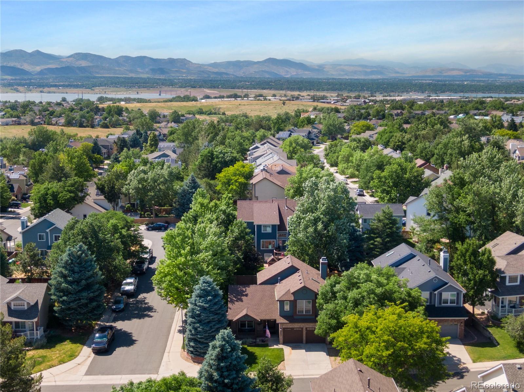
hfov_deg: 39.7
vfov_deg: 30.3
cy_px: 196
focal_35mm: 48
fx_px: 726
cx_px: 262
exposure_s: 1/400
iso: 100
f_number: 3.8
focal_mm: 8.6
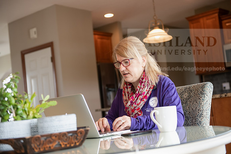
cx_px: 116
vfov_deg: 24.2
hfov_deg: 35.6
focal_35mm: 56
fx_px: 359
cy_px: 77
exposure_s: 1/160
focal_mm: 56
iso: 800
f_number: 3.2
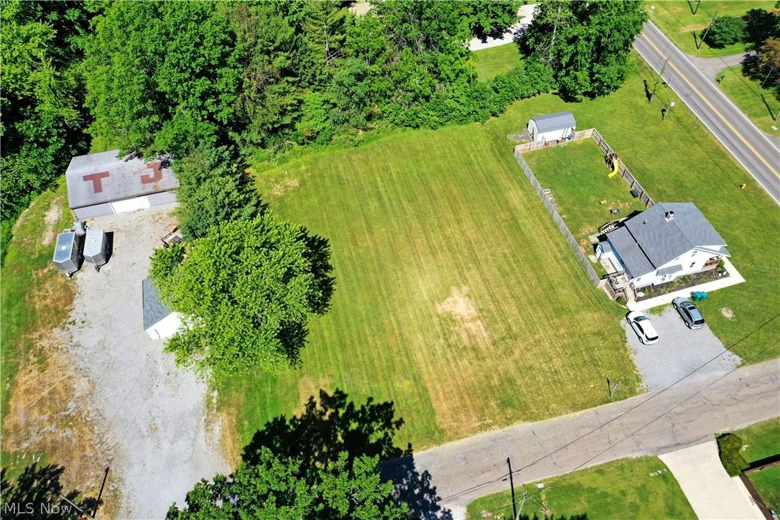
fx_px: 607
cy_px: 260
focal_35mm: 28
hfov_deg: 65.5
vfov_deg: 46.4
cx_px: 390
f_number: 5.6
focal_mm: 10.26
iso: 100
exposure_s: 1/500
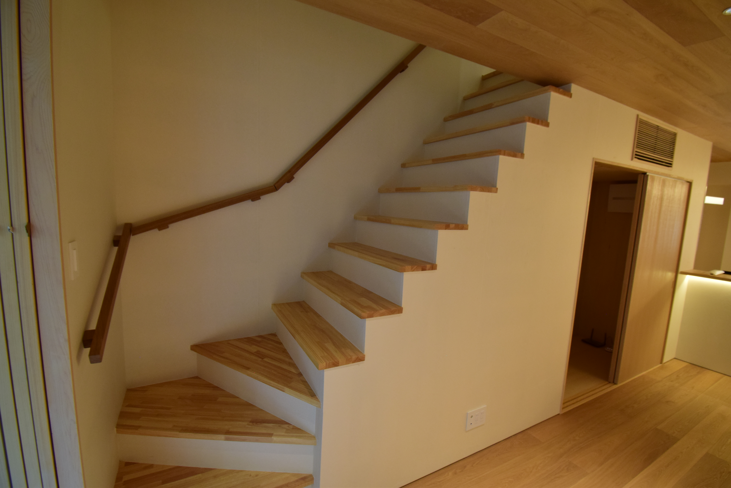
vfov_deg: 77.4
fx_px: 305
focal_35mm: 15
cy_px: 244
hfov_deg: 100.4
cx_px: 366
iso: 400
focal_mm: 10
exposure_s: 1/20
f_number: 6.7
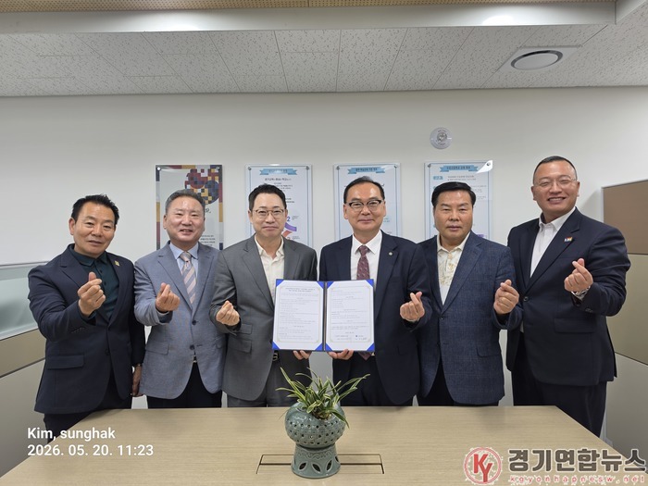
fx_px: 431
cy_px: 243
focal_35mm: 23
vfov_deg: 58.9
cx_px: 324
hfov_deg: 73.9
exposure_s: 1/120
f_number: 1.4
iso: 50
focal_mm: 6.5
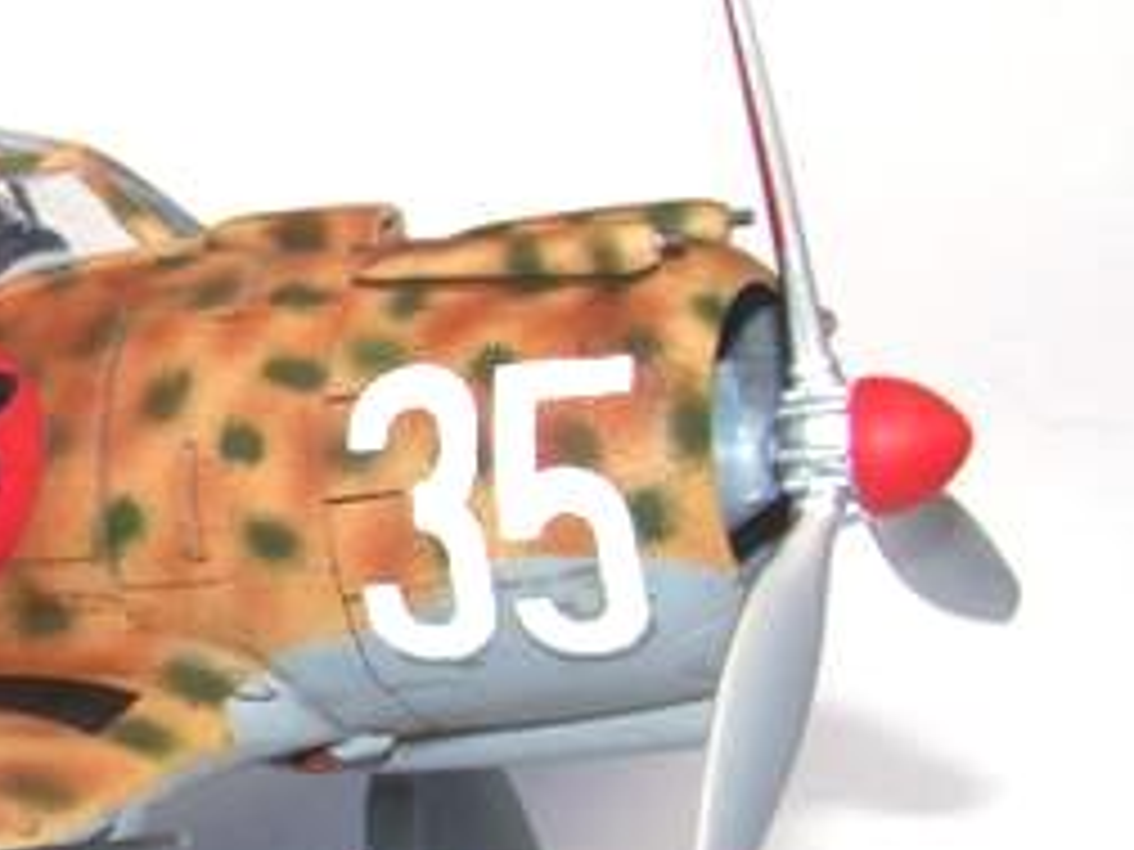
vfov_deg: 12.1
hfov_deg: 15.5
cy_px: 558
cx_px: -234
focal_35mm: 122
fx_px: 3997
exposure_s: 1/640
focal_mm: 8
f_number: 5.6
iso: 64
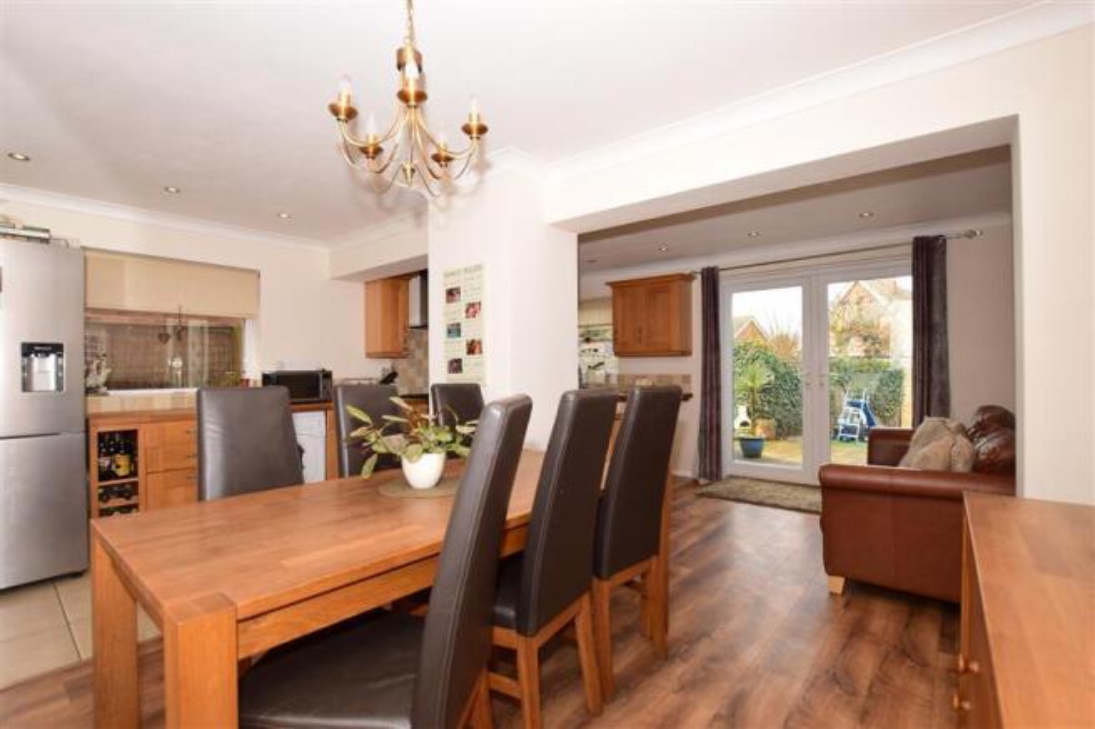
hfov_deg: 95.0
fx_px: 502
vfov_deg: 72.0
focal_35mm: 16
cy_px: 364
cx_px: 548
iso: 400
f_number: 7.1
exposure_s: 1/125
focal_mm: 11
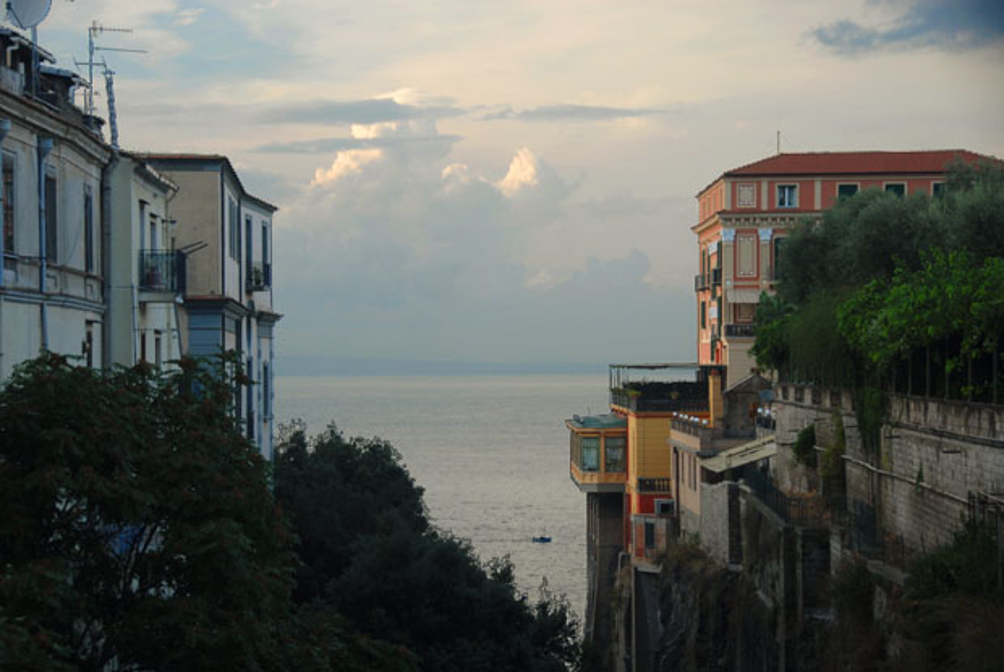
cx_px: 502
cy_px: 336
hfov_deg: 21.9
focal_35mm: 93
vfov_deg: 14.7
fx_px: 2597
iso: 100
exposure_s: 1/60
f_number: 4.8
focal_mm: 62
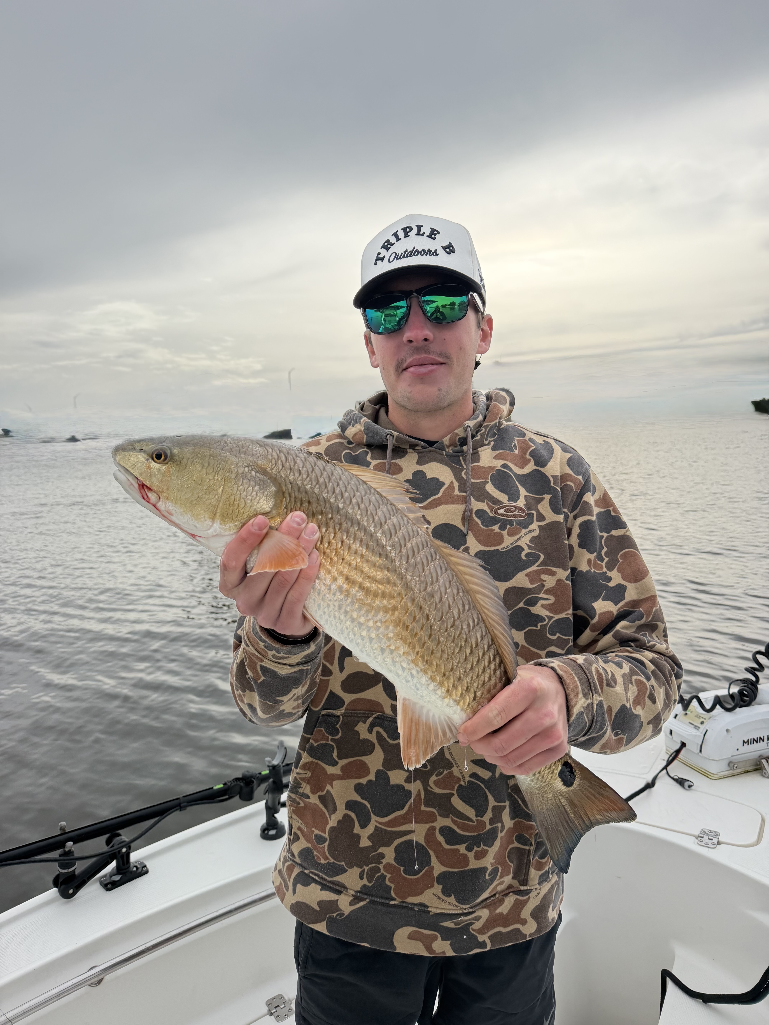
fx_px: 711
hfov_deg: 56.8
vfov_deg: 71.6
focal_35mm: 24
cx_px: 384
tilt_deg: -6.9
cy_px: 512
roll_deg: +2.7
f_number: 1.78
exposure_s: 1/5319
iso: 100
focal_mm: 6.76
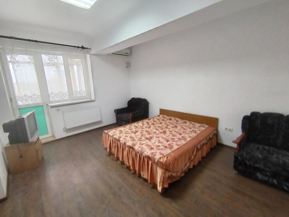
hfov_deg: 94.5
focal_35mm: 16
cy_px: 108
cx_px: 144
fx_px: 134
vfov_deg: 78.1
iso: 387
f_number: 2.2
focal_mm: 1.42
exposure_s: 1/33.3
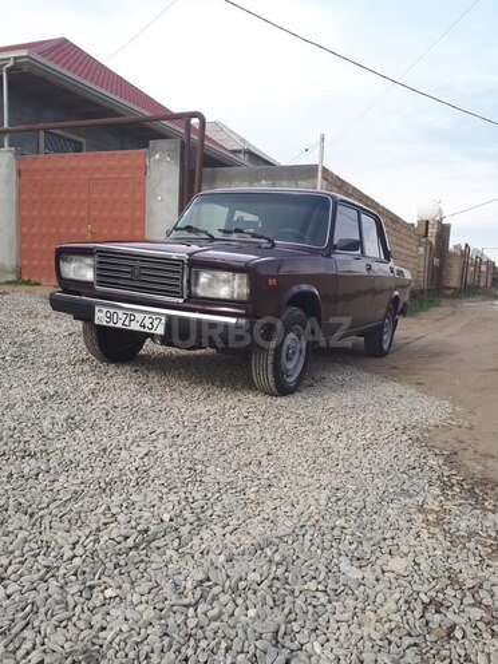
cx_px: 249
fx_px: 518
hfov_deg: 51.4
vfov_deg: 65.3
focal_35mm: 27
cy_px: 332
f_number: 1.9
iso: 40
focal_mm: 3.6
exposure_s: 1/605
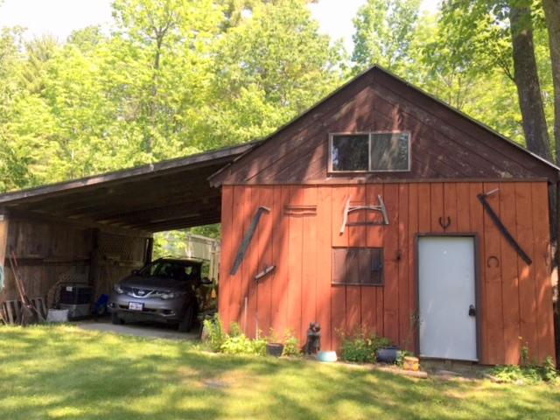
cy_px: 210
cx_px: 280
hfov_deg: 61.7
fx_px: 469
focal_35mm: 29
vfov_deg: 48.2
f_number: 2.2
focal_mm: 4.15
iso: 25
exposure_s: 1/227
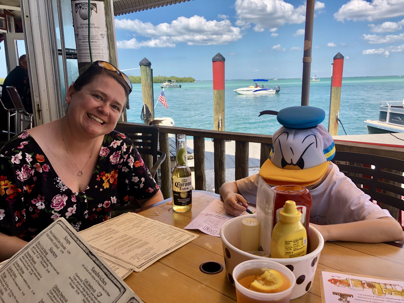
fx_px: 327
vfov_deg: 49.7
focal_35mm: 28
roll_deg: +1.2
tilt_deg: -11.2
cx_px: 202
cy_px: 152
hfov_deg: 63.4
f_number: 1.8
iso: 20
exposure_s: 1/738
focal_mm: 4
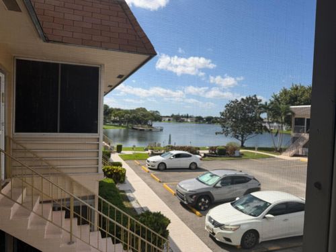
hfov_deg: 71.6
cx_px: 168
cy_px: 126
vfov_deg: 56.8
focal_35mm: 24
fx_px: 233
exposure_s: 1/3953
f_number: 1.78
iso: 80
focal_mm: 6.76
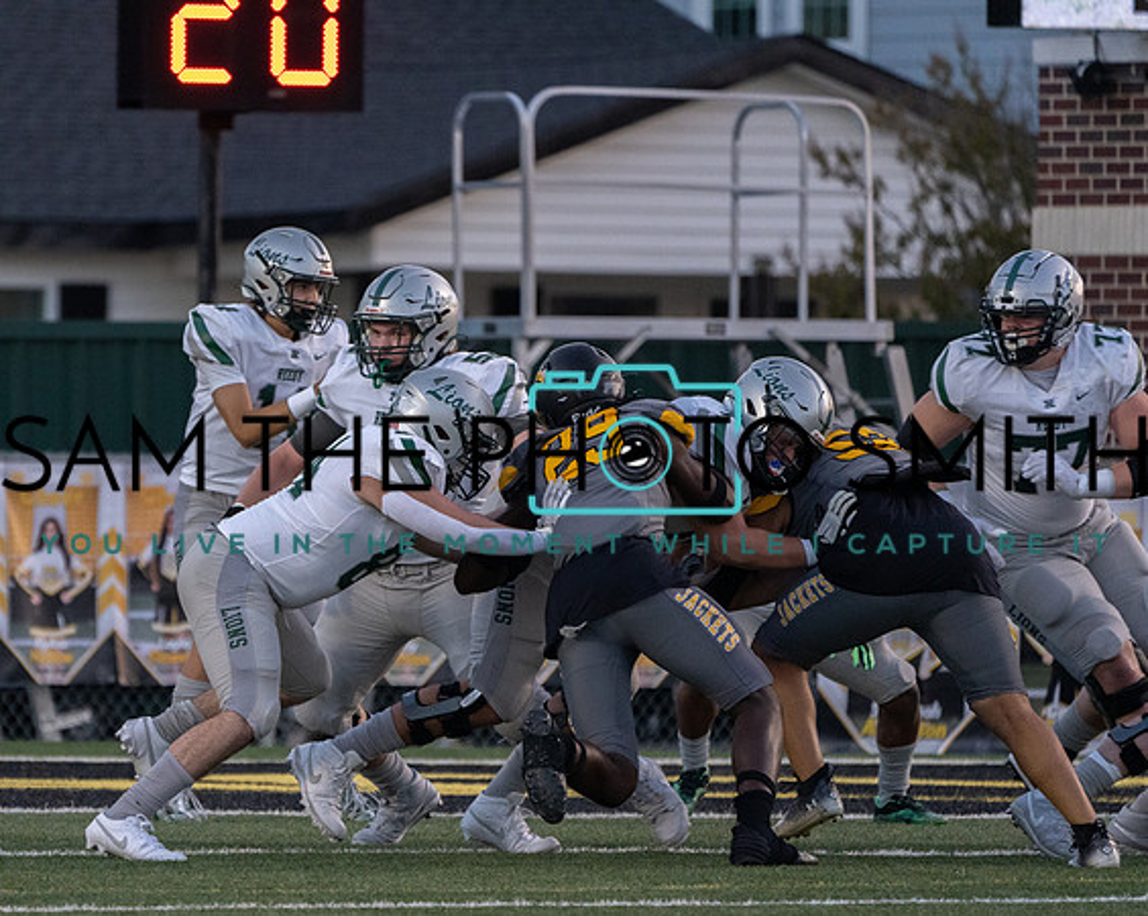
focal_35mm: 553
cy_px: 561
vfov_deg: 2.8
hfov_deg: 3.5
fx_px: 18753
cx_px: 306
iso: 4000
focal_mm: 400
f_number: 5.6
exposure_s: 1/1000
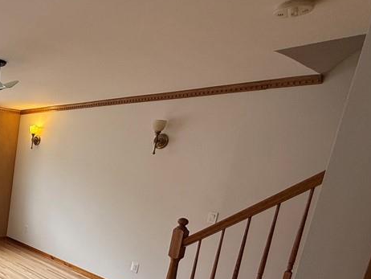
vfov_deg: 43.5
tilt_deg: -10.8
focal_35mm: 31
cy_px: 221
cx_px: -30
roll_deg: -4.3
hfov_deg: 45.2
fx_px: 332
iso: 50
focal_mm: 2.22
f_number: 2.2
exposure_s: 1/104
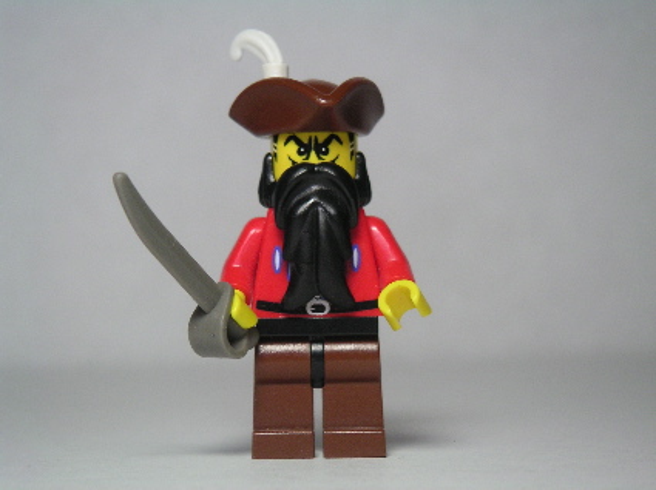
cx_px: 328
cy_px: 245
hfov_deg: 17.7
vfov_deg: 13.3
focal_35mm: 111
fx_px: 2102
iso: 100
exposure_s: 1/111
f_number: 3.6
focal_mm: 17.1
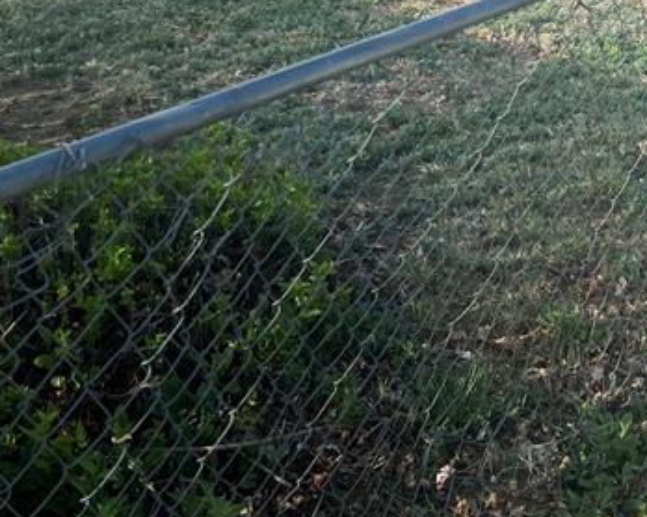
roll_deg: -0.2
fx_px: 1072
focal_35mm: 56
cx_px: 401
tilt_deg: -8.5
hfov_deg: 33.4
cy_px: -156
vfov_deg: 23.8
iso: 50
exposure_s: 1/1838
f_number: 1.5
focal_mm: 5.7
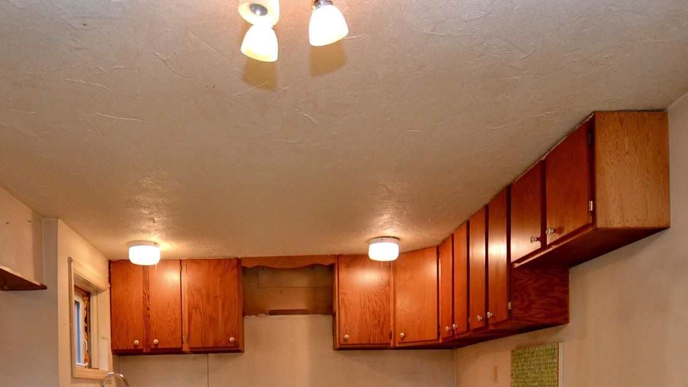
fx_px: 511
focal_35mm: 28
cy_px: 401
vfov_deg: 36.5
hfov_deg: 67.5
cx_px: 287
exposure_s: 1/60
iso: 640
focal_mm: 10
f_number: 3.5
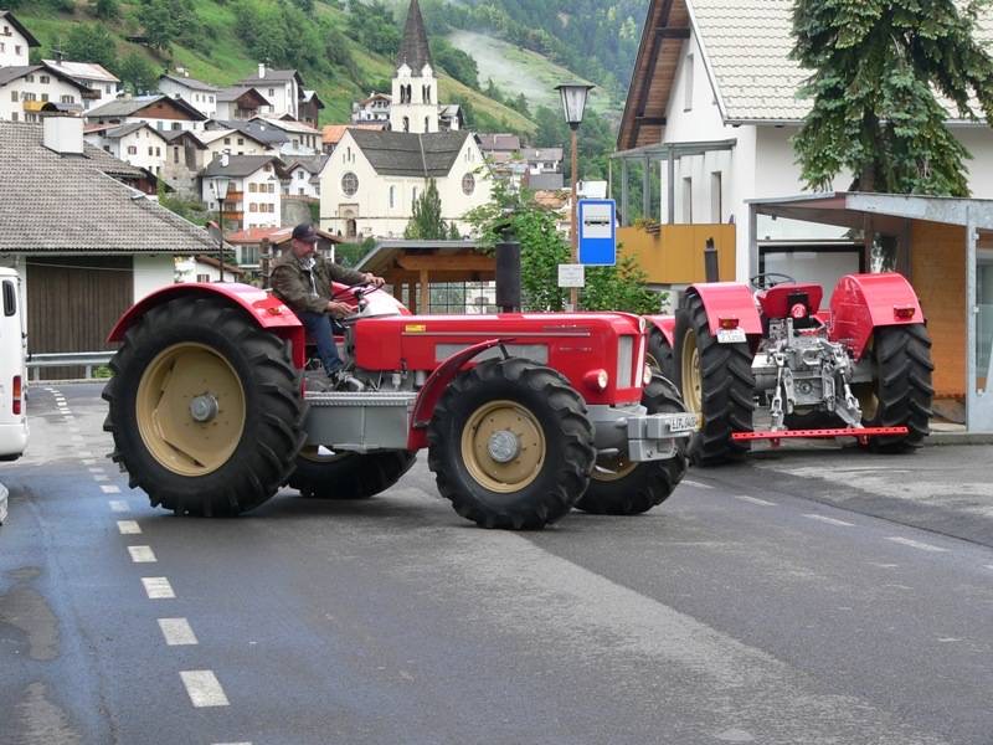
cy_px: 372
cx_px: 496
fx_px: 2582
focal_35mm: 90
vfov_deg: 16.4
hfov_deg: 21.8
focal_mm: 15
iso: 80
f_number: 4
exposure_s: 1/125
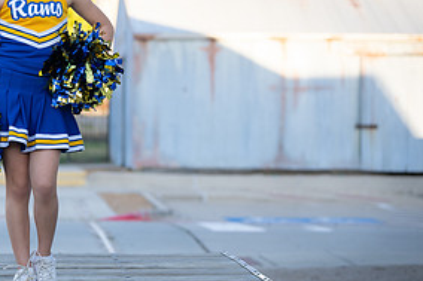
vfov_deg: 9.6
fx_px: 1679
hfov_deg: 14.2
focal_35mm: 143
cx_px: 28
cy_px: 94
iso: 125
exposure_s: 1/320
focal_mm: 70
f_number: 2.8
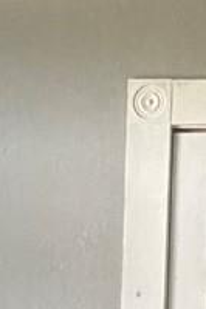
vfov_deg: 12.4
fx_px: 1281
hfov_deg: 9.1
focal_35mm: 149
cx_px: -2
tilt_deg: -12.0
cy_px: 581
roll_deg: -0.8
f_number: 2.2
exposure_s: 1/69
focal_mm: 2.22
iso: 320
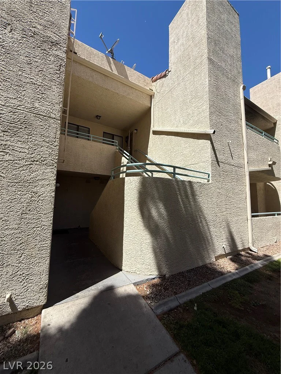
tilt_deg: +6.0
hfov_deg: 85.7
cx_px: 140
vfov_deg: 102.1
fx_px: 152
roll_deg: -1.2
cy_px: 187
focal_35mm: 14
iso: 50
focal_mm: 2.22
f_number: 2.2
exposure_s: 1/2165
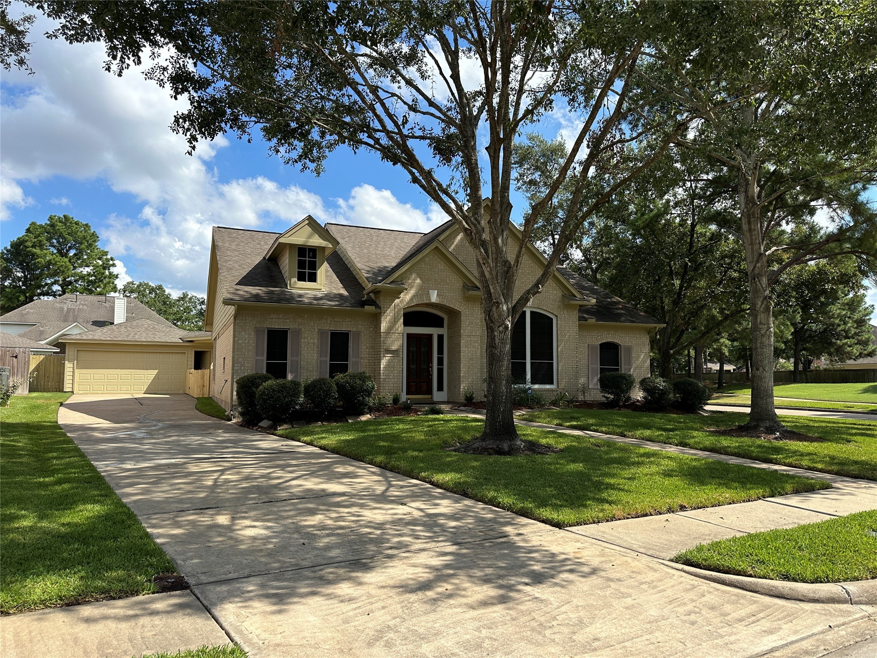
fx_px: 608
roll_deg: -0.7
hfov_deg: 71.6
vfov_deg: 56.8
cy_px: 329
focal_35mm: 24
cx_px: 438
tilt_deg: +4.5
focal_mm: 6.86
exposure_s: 1/3597
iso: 80
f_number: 1.78
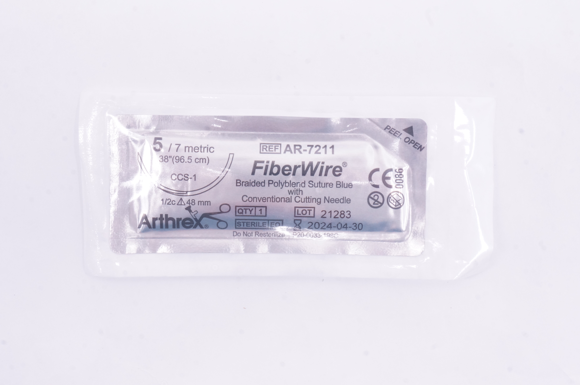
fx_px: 821
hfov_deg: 38.9
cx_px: 290
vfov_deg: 26.4
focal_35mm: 51
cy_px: 192
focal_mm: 34
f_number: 18
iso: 1600
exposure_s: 1/25
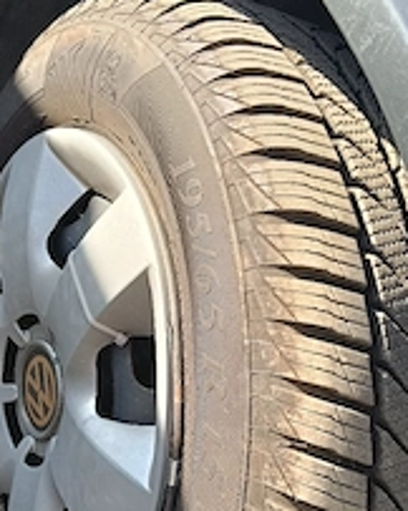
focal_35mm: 52
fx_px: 786
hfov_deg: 29.1
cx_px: 196
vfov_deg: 35.3
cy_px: 375
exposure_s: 1/112
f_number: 1.8
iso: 50
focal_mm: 3.98
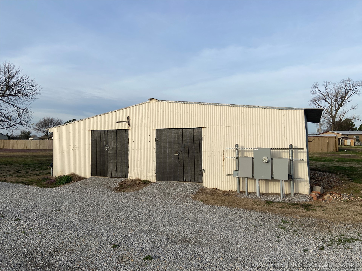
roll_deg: -0.9
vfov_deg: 53.1
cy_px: 136
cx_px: 181
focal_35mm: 26
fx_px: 272
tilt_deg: +3.7
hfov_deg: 67.3
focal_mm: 4.25
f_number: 1.8
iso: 32
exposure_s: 1/2571
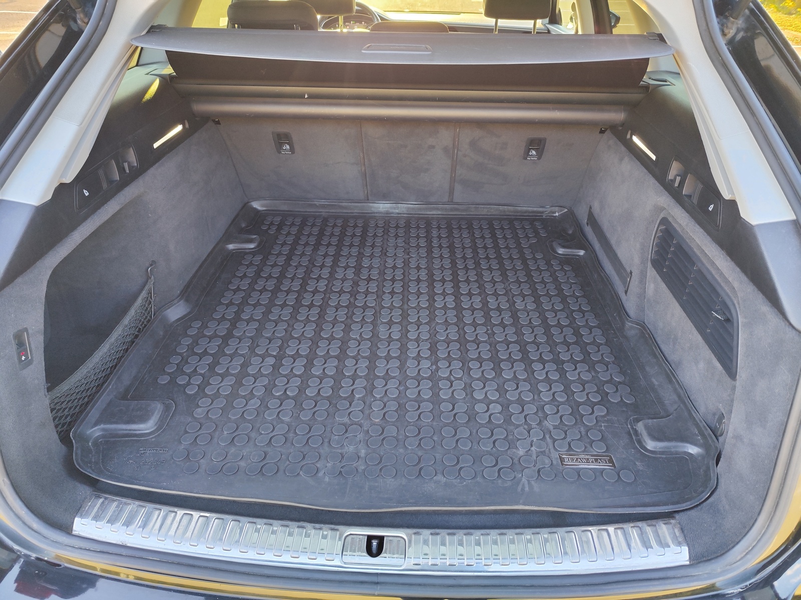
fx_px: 532
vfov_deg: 58.9
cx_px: 400
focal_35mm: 23
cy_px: 300
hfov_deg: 73.9
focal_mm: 6.19
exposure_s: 1/100
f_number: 1.65
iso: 200
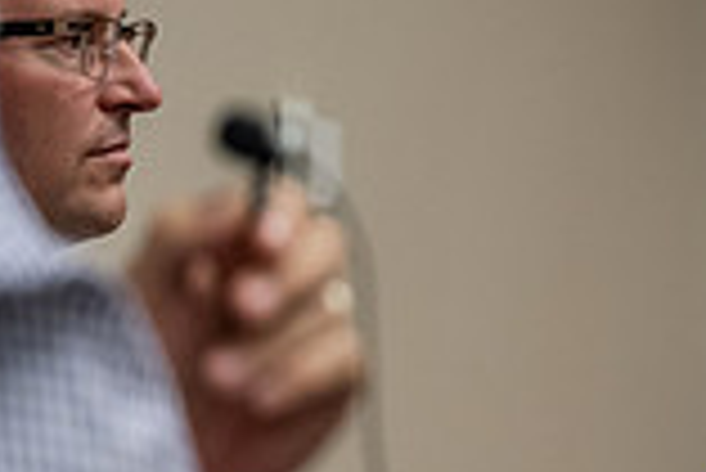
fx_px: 6733
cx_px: 1070
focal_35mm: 343
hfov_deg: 5.9
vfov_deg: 4.0
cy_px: 398
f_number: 2.8
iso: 1600
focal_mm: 93
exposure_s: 1/200
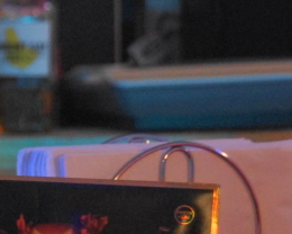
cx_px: -197
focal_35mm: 244
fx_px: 2107
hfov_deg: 7.7
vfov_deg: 6.3
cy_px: 260
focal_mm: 45
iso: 1600
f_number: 4.5
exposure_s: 1/15
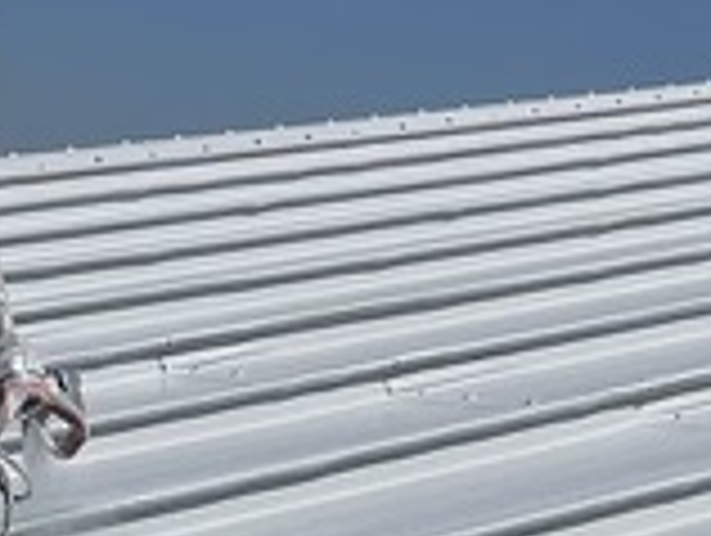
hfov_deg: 11.7
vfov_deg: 8.7
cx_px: 648
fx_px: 3456
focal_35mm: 168
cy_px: 703
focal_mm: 4.2
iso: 50
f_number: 1.6
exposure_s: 1/20408
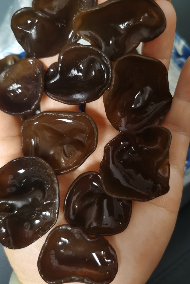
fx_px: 237
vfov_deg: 61.9
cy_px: 136
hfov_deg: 43.6
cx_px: 95
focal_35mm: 30
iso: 320
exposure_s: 1/33.3
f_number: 1.6
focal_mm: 5.56
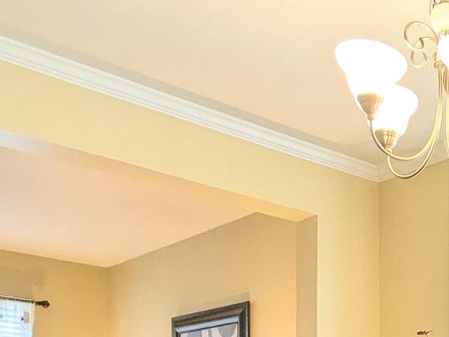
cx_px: 589
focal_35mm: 58
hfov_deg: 27.5
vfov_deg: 22.0
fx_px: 752
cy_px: 471
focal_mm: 2.35
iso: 141
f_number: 2.2
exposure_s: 1/60
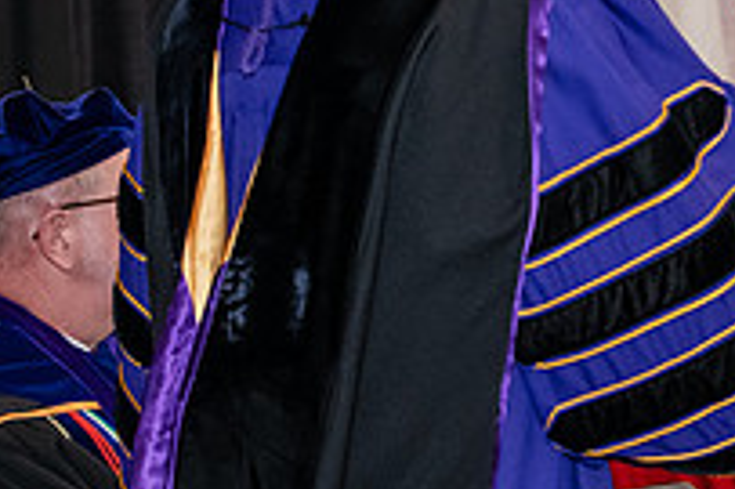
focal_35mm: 200
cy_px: 89
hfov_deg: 10.1
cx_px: 902
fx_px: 4080
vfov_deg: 6.8
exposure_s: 1/200
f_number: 5
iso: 2500
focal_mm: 70
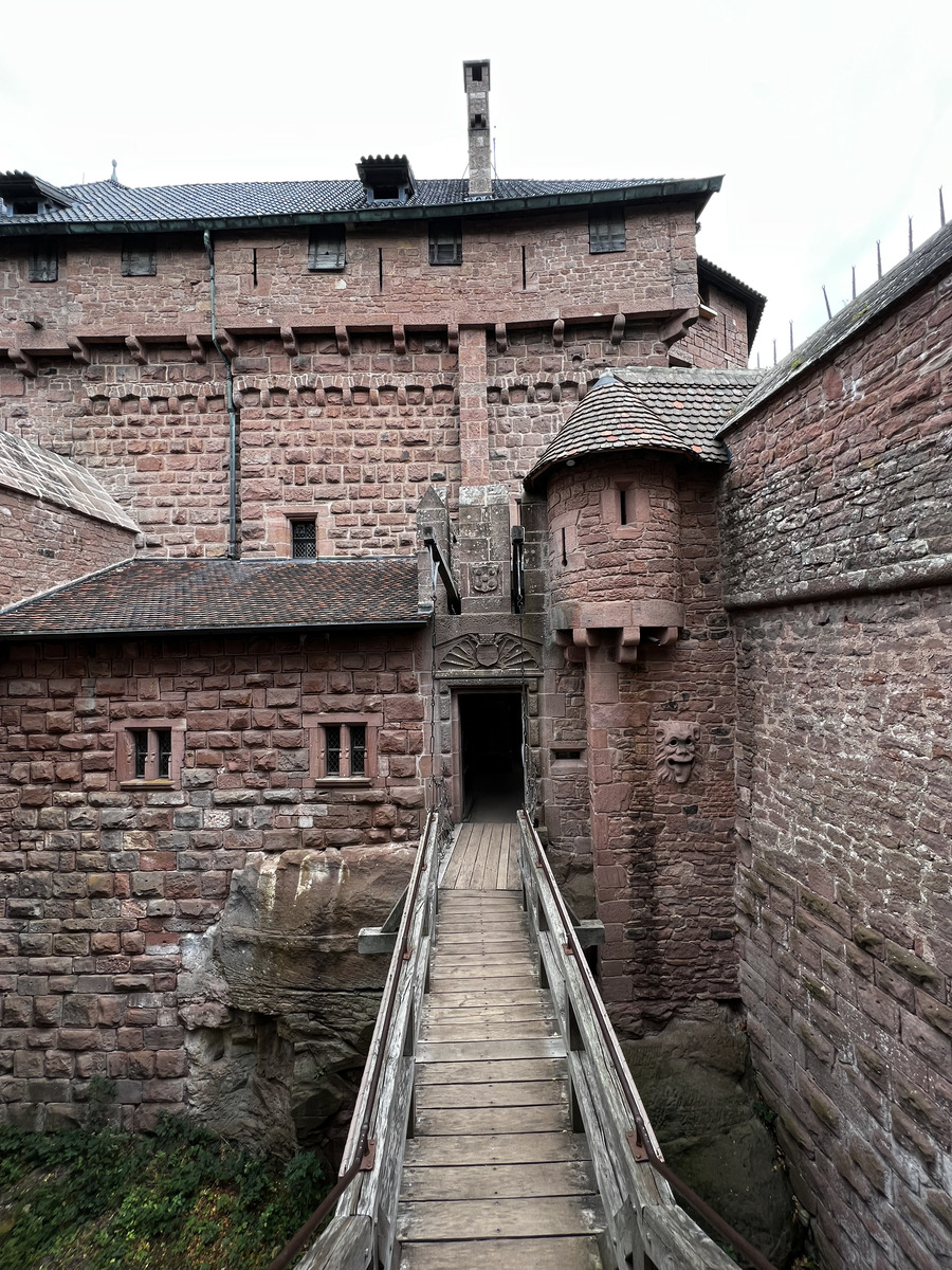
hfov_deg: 89.9
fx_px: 477
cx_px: 476
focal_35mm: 13
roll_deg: +1.3
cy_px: 635
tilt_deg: +1.9
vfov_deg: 106.2
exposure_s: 1/99
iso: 40
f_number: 1.8
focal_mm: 1.57
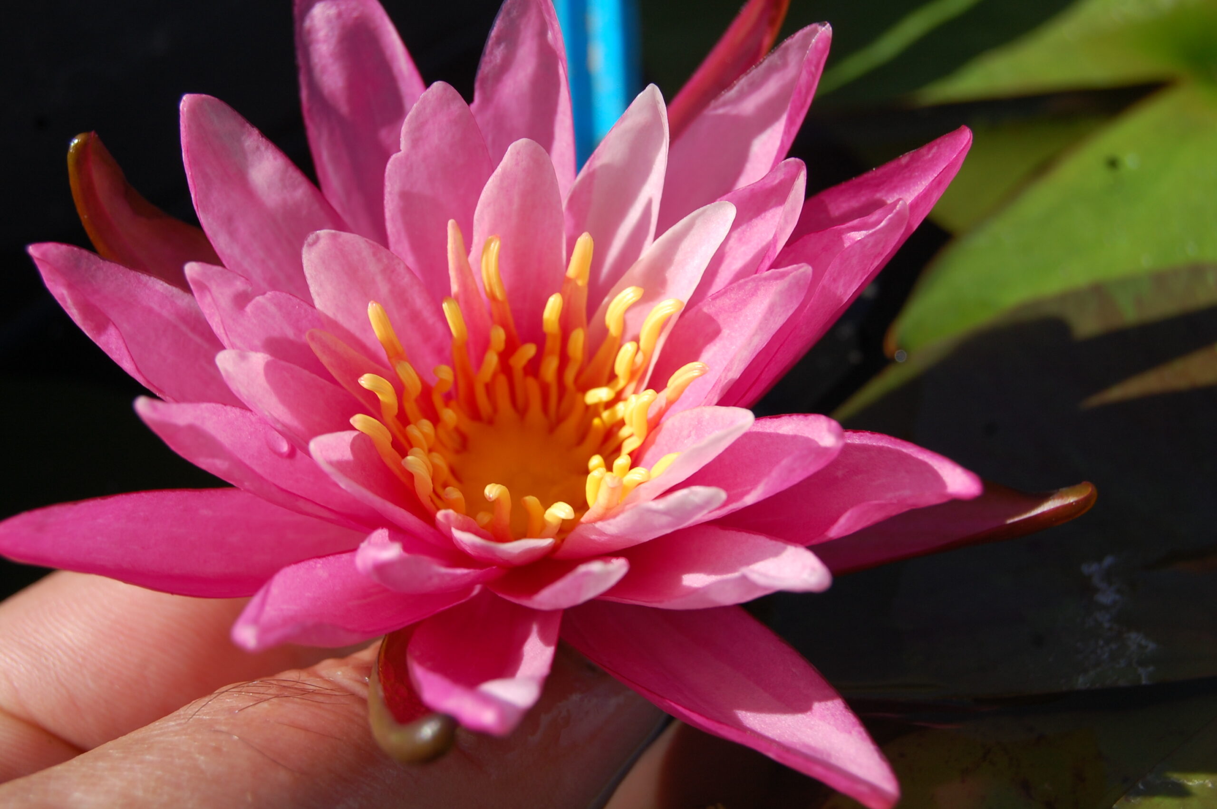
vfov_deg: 18.1
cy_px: 404
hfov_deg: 27.0
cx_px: 608
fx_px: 2533
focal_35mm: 75
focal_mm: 50
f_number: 10
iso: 200
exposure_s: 1/400
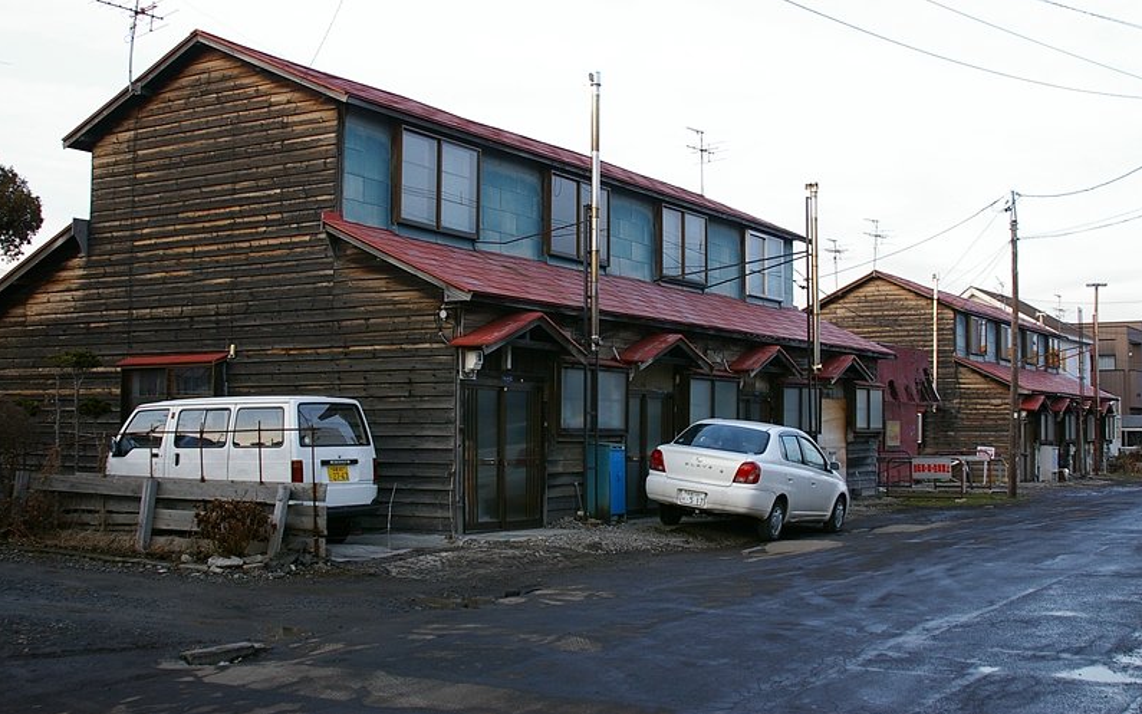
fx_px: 1338
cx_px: 570
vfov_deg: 29.9
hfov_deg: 46.2
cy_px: 335
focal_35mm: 43
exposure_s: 1/60
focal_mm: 28
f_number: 5.6
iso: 400
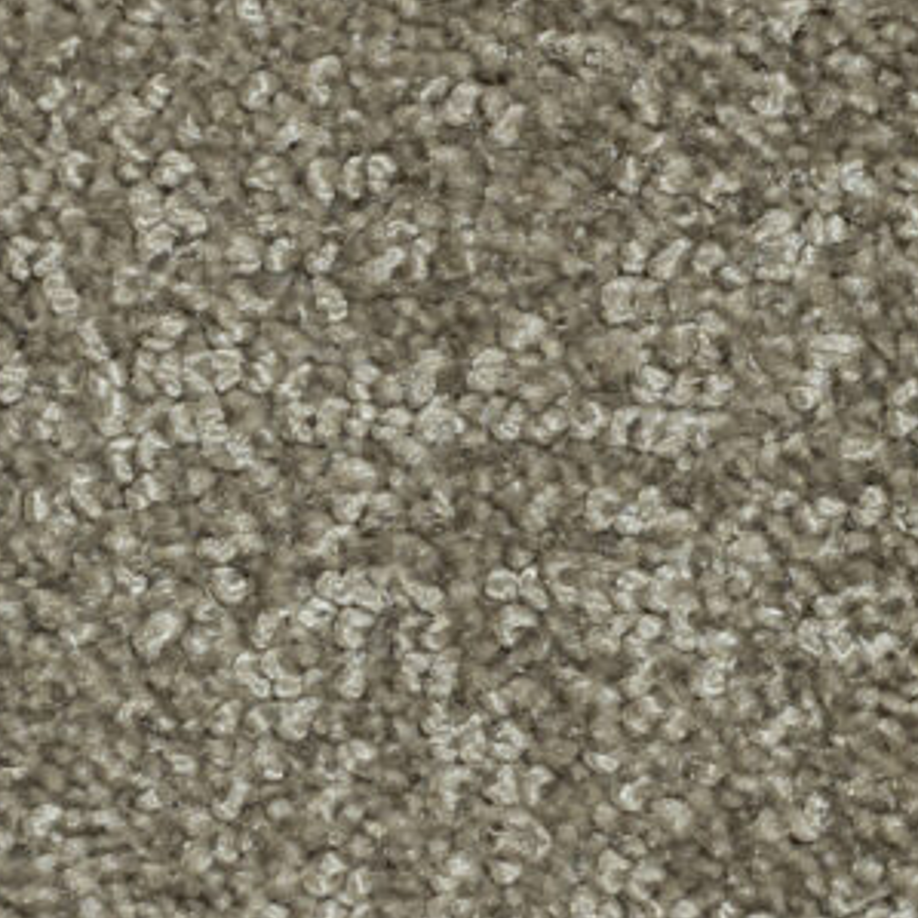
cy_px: 1170
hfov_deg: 11.4
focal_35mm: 153
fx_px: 4591
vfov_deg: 11.2
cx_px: 445
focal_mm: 28
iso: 400
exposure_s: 1/40
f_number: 7.1
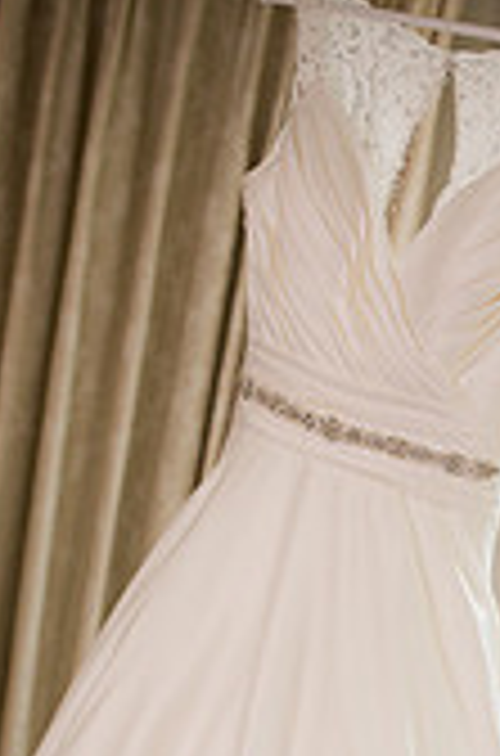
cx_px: 394
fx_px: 1970
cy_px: 824
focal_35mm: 94
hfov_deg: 14.4
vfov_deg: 20.7
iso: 500
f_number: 2.2
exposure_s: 1/80
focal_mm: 35
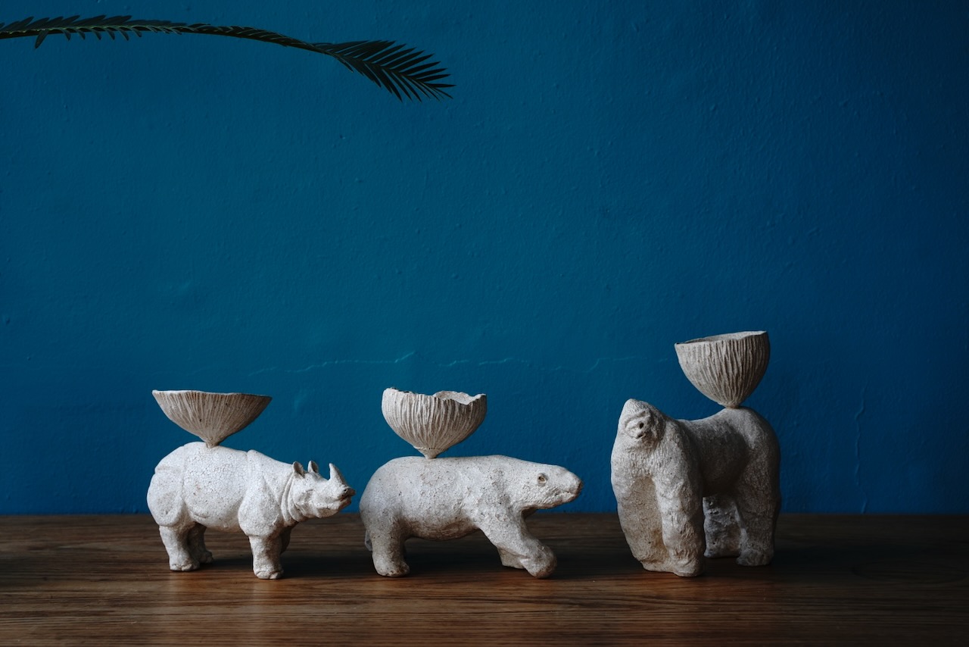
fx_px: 1884
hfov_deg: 28.8
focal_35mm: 70
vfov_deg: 19.5
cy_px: 324
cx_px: 484
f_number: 10
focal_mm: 70
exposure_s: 1/13
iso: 400
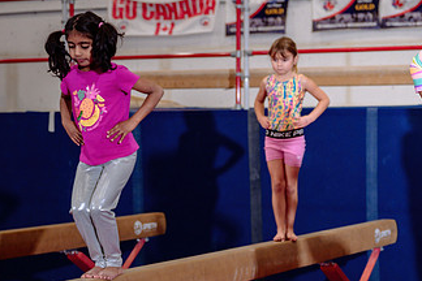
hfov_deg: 21.4
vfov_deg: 14.9
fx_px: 1078
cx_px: 417
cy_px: 159
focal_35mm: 92
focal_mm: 43
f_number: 3.5
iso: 800
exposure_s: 1/250
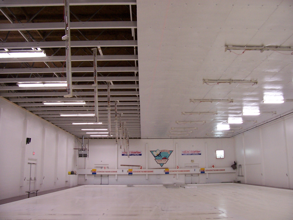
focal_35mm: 34
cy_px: 110
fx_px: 288
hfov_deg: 54.0
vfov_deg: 41.8
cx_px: 146
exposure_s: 1/20
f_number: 2.7
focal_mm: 5.6
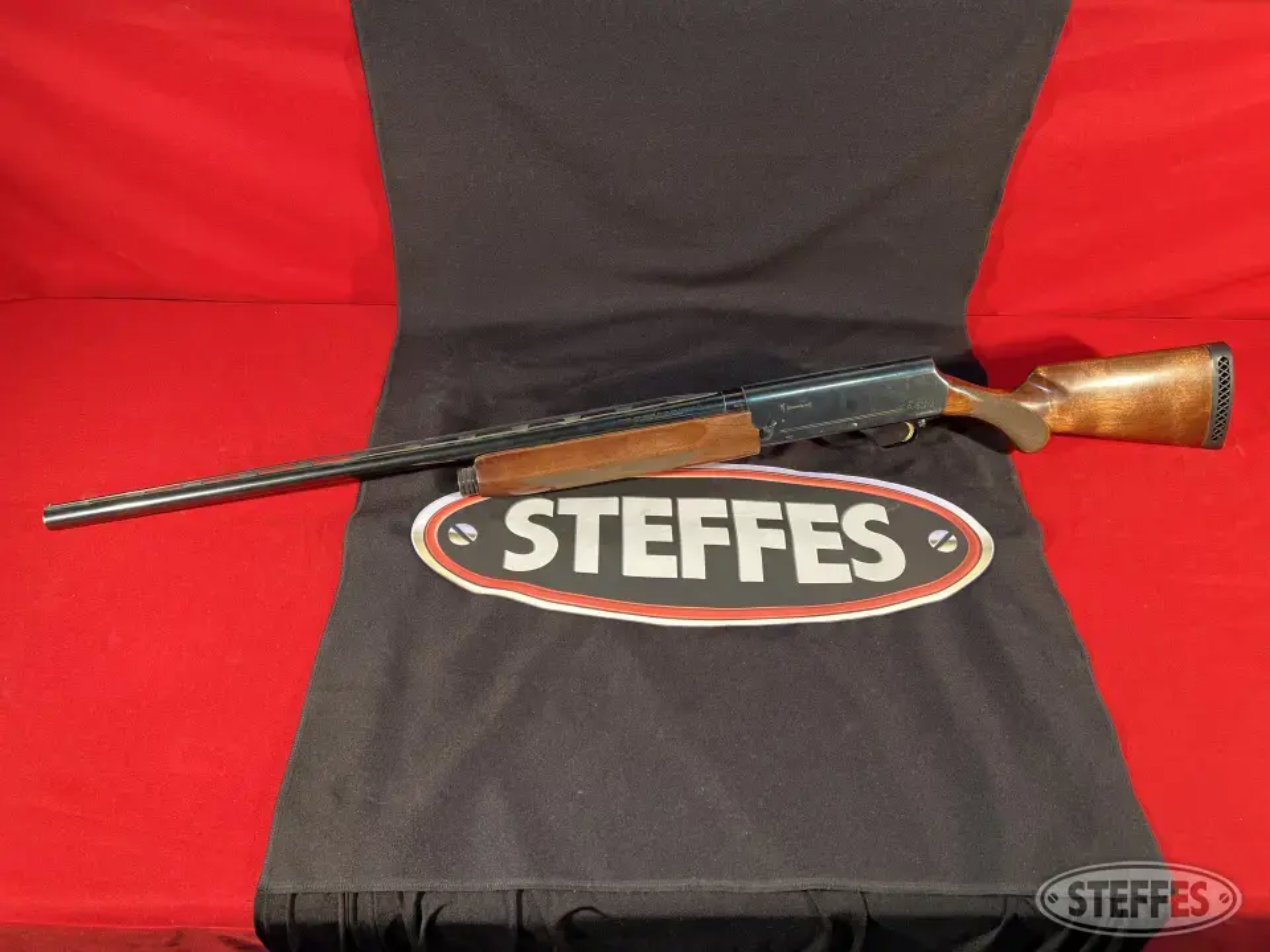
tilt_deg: -48.8
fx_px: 954
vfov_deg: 53.1
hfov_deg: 67.3
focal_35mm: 26
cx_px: 635
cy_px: 476
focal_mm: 5.7
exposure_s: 1/120
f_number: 1.5
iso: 125
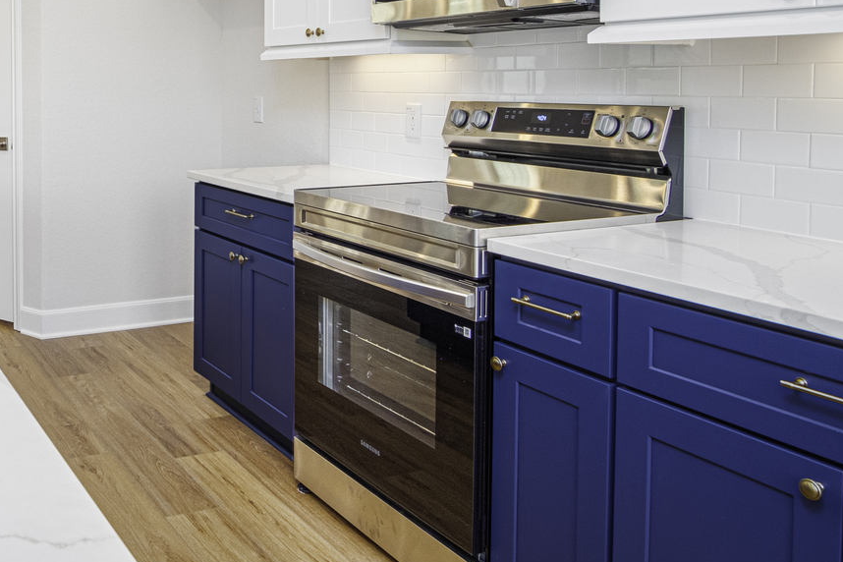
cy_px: 117
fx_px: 796
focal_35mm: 34
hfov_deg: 49.7
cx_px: 86
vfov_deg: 37.6
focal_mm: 12
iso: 400
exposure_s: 1/250
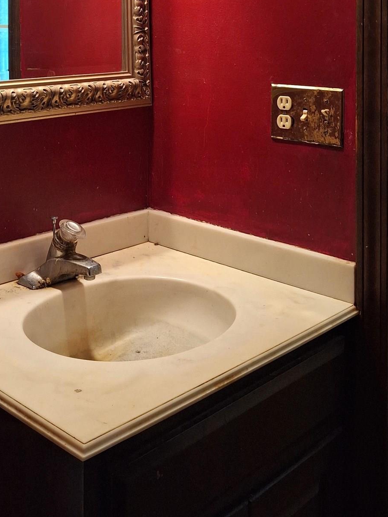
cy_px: 44
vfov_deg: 39.6
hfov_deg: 32.2
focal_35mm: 44
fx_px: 658
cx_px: 94
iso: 320
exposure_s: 1/30
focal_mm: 5.54
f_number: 1.8
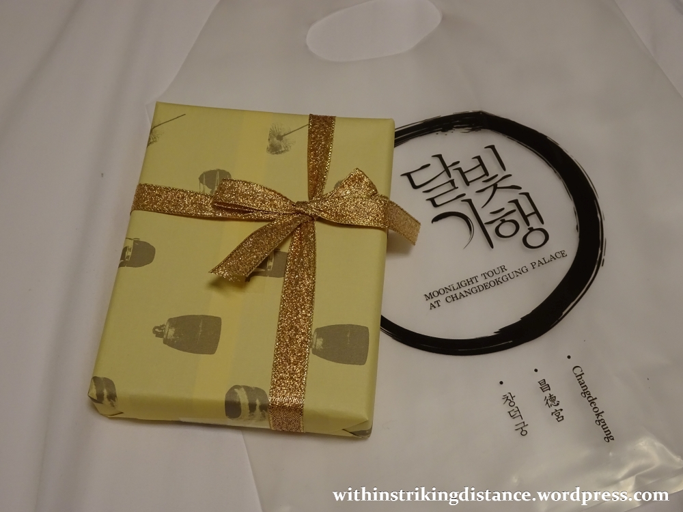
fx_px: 908
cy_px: 256
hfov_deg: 41.2
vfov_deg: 31.5
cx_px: 342
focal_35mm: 46
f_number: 4.5
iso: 250
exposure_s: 1/50
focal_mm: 7.87
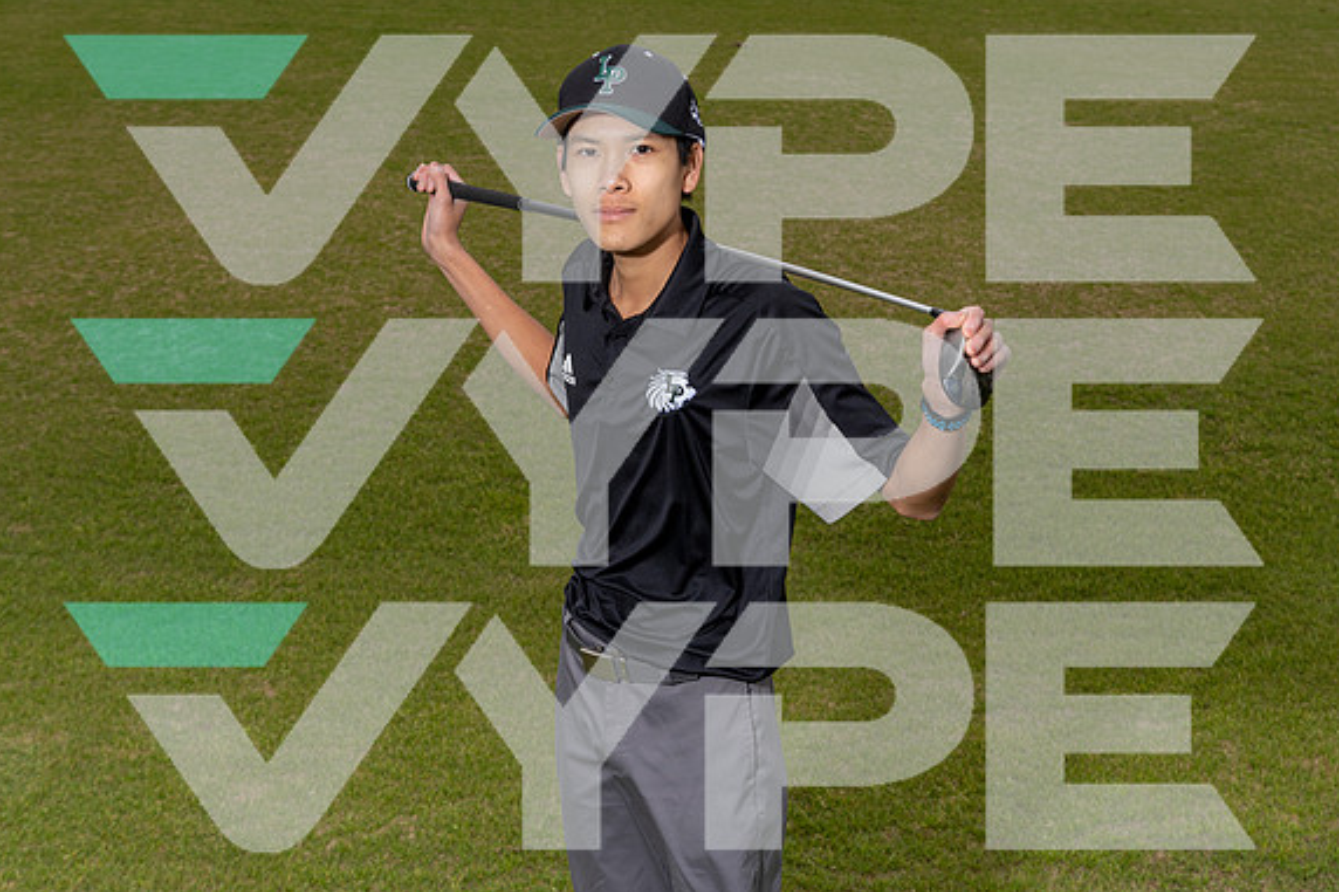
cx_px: 667
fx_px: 2640
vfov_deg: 19.2
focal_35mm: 71
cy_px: 444
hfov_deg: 28.5
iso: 160
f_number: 9
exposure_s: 1/250
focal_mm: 70
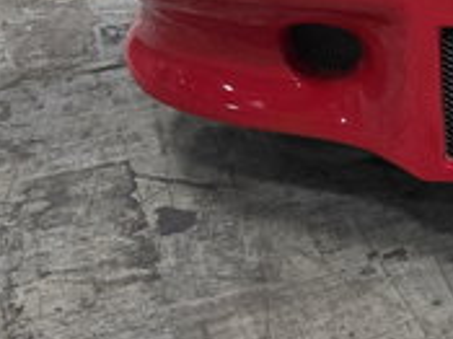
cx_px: 673
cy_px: -199
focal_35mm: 101
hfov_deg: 17.5
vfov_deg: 13.6
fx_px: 1321
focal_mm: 6.3
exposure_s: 1/120
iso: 250
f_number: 1.7
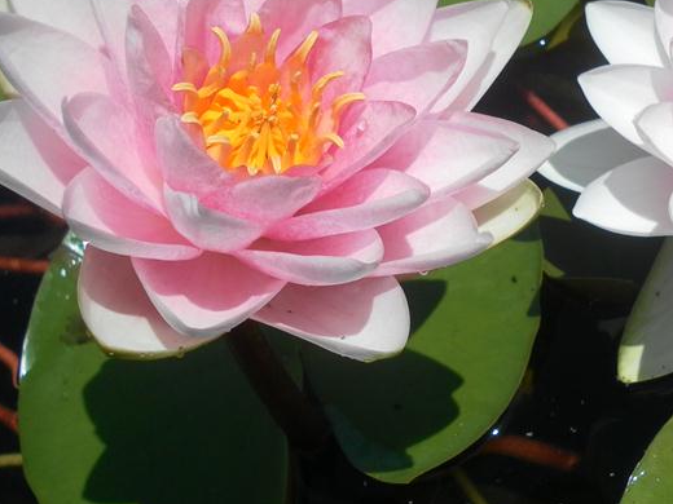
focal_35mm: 65
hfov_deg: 29.3
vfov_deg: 22.4
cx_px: 509
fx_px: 1264
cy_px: 146
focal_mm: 5.8
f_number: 8.8
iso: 80
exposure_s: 1/160
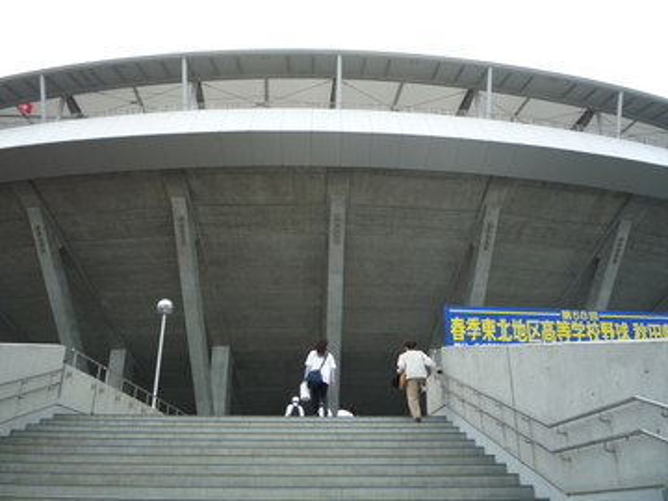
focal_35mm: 30
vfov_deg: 46.8
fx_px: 579
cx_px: 334
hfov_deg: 60.0
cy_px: 250
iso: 100
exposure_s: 1/400
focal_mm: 5.2
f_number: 4
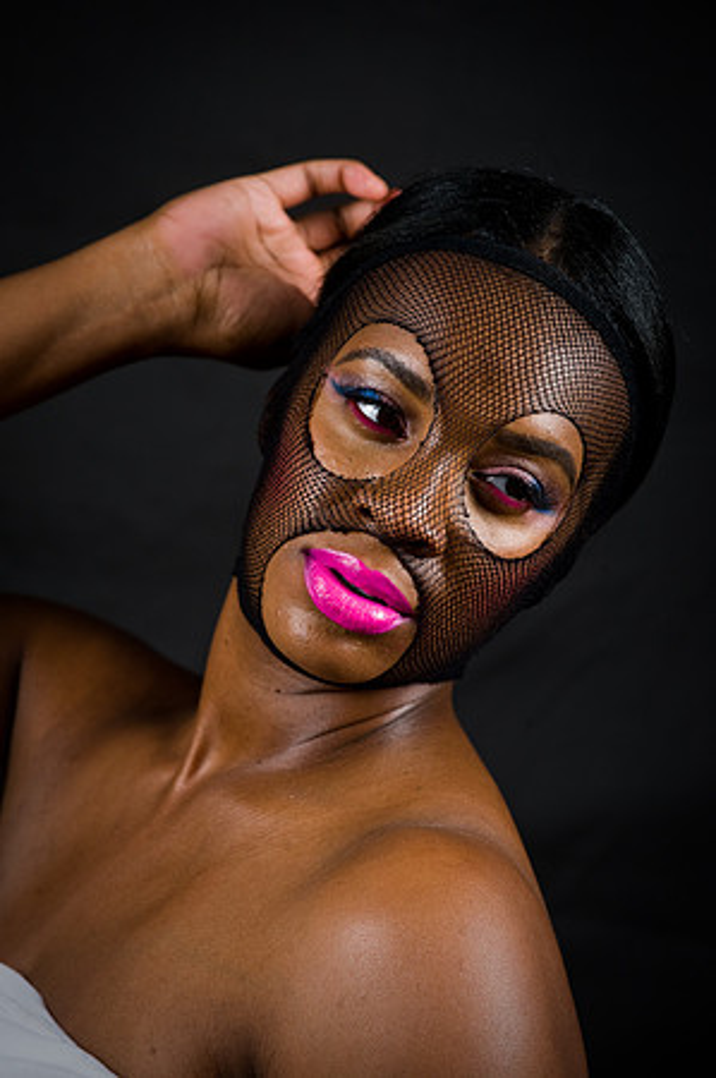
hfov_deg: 6.9
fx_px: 5980
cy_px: 539
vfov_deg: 10.3
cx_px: 358
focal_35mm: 200
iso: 200
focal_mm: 200
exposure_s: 1/125
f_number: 5.6
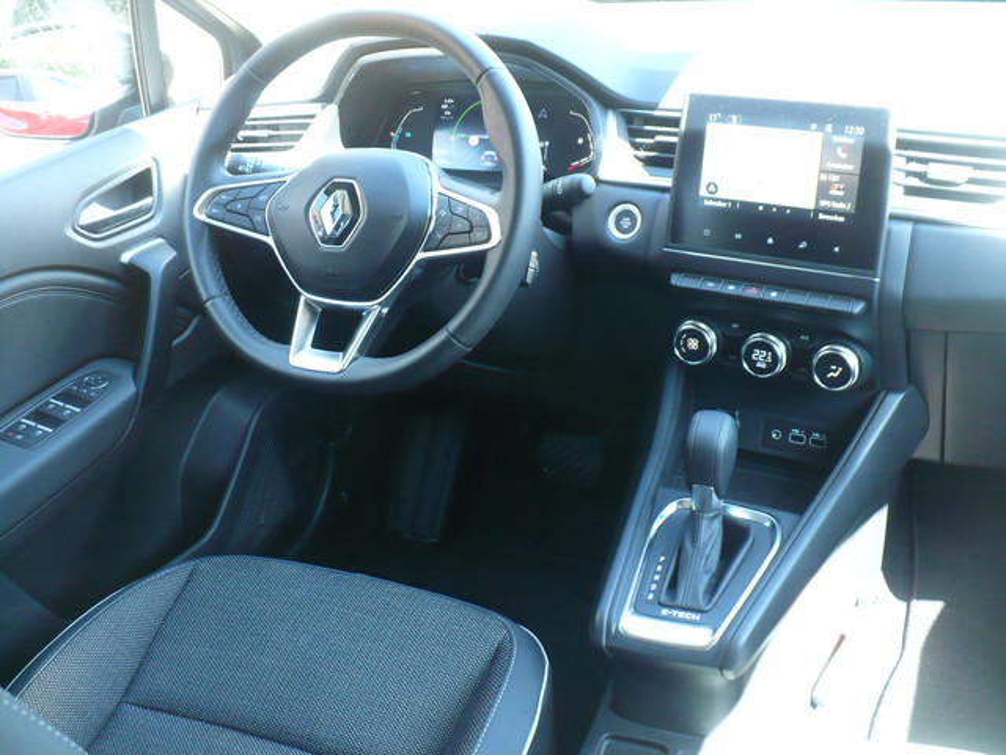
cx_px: 503
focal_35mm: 37
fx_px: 1075
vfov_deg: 38.7
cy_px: 378
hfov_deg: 50.1
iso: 200
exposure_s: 1/30
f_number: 2.8
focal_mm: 6.1
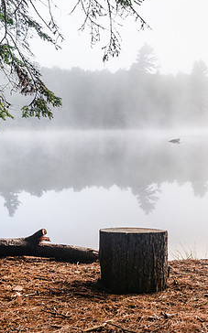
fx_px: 536
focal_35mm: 59
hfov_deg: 21.7
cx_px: 167
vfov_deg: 34.6
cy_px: 157
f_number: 10
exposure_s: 1/40
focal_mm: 24
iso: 100
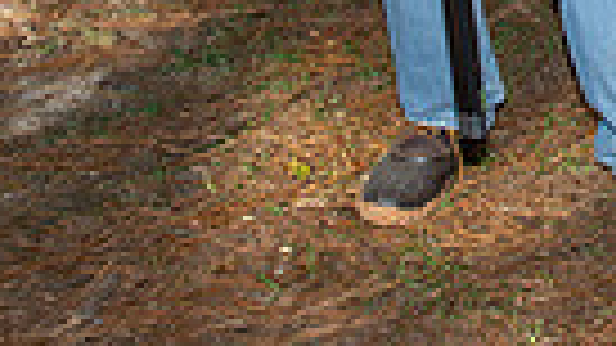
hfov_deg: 15.9
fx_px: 2107
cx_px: 760
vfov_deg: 8.6
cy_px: -467
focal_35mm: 129
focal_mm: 29
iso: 125
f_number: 7.1
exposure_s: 1/200
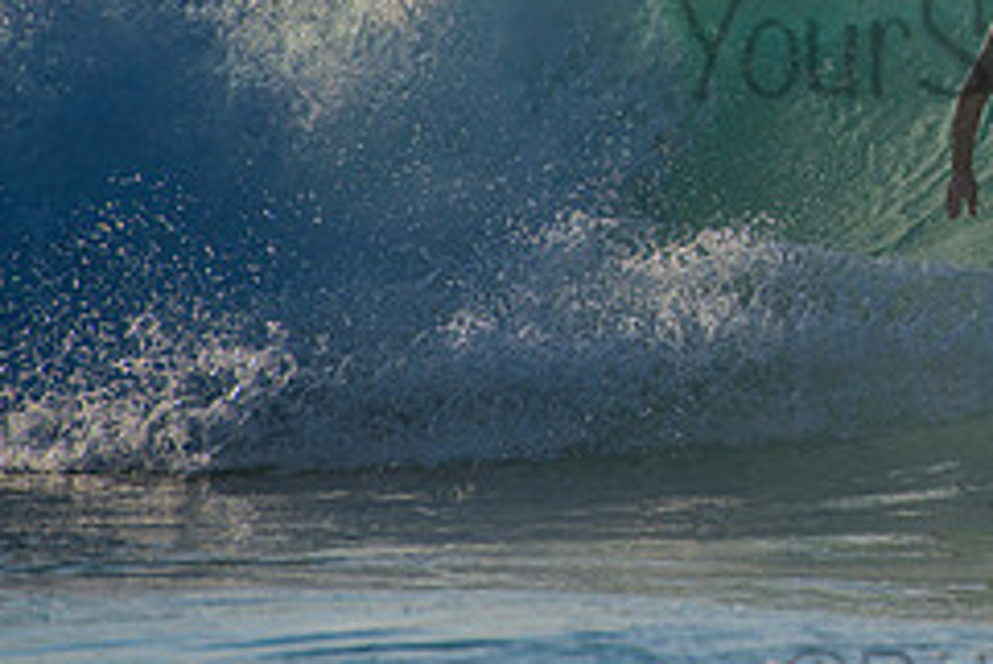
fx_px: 33146
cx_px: 1100
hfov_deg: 1.7
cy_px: 2
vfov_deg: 1.1
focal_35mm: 1201
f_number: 5.6
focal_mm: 500
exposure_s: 1/2000
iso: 160
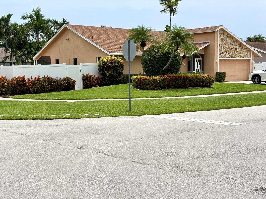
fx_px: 400
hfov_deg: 36.8
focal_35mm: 52
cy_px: 100
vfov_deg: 28.0
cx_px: 133
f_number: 1.6
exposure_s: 1/4630
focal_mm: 5.96
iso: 40
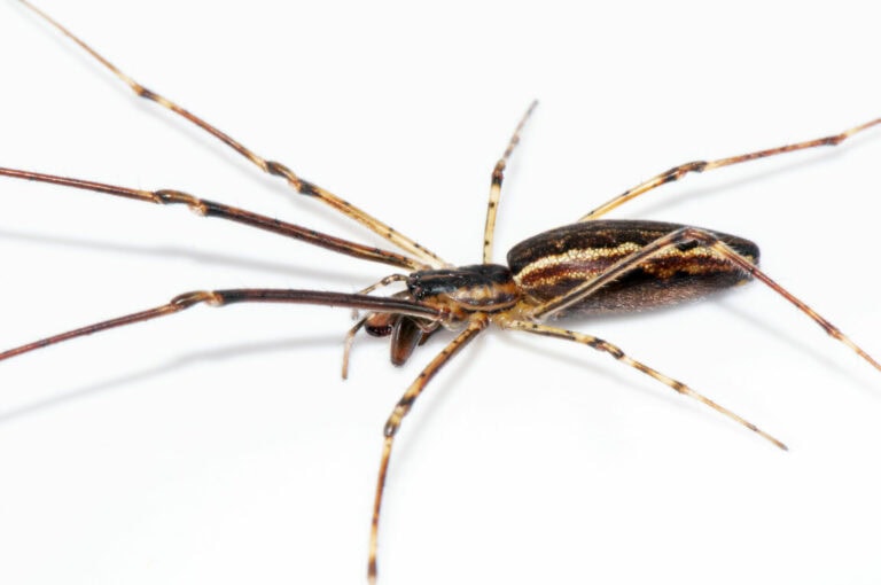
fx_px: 3849
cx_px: 440
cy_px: 292
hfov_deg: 13.1
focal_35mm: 158
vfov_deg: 8.7
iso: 200
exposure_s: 1/40
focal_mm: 105
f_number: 40
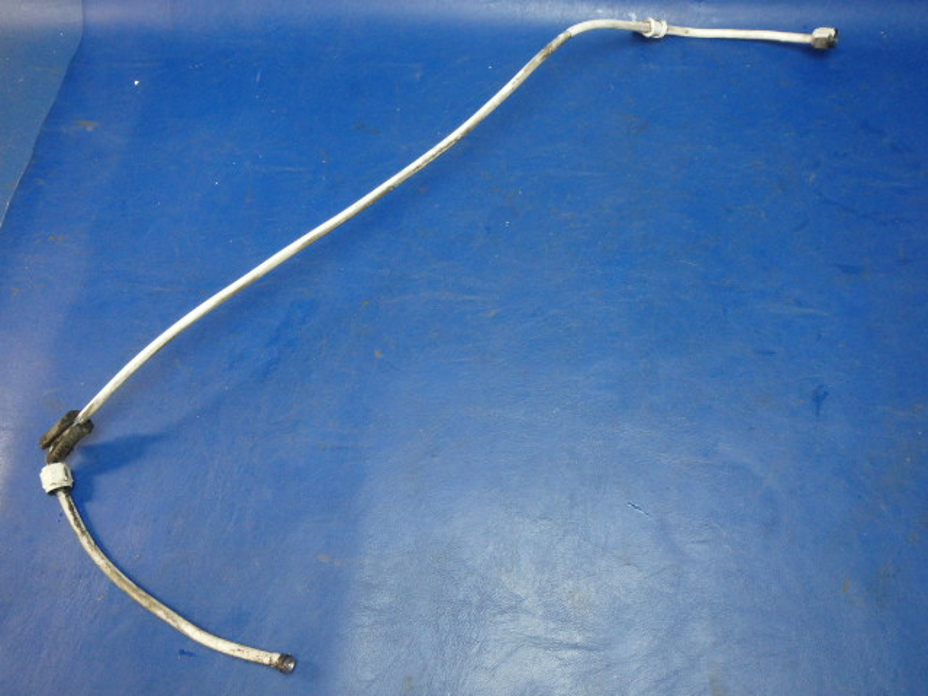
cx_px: 464
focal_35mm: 28
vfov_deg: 49.7
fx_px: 751
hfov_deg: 63.4
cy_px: 348
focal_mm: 5
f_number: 3.9
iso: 400
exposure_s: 1/30
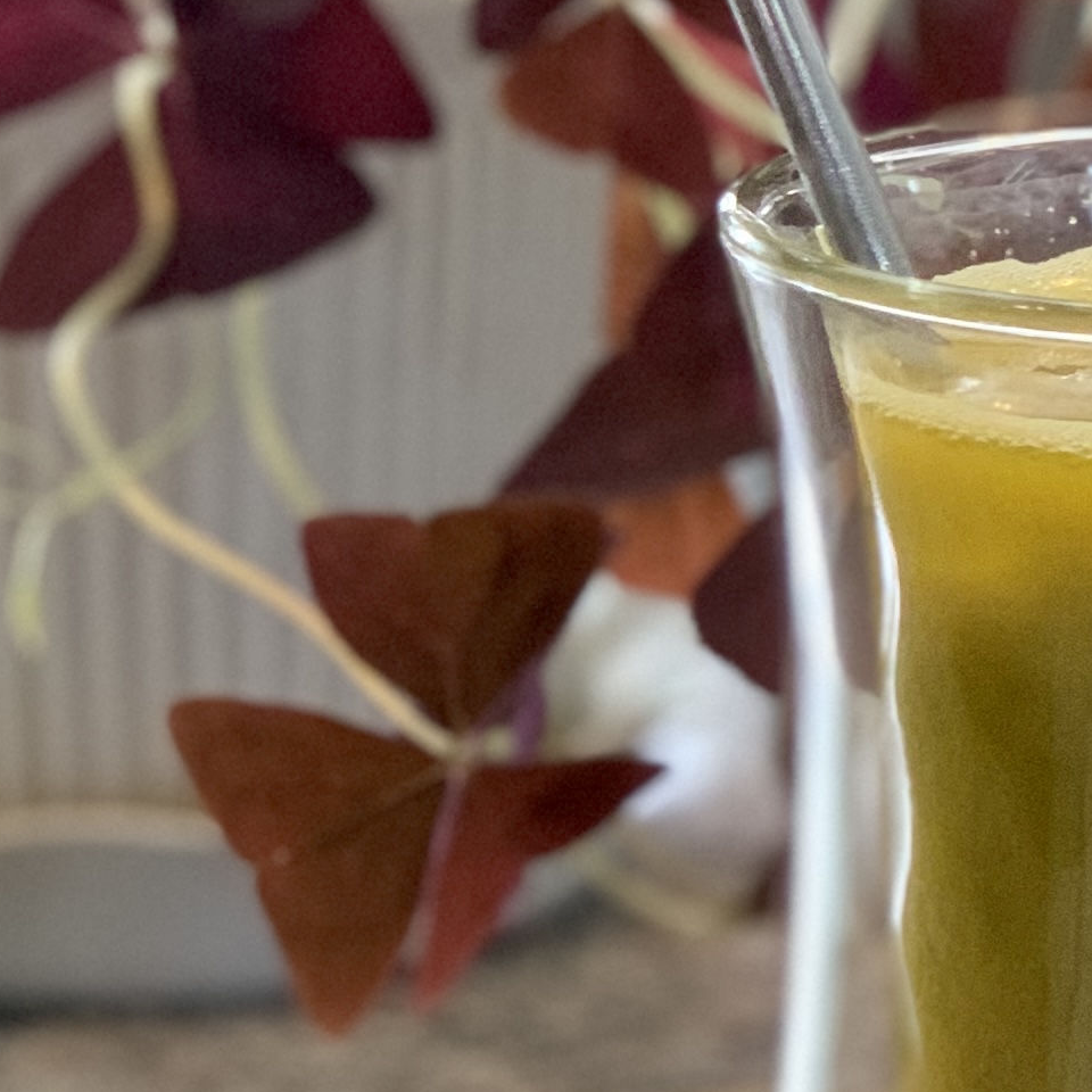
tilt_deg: -11.8
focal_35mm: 193
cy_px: 251
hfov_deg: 8.9
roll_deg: -0.9
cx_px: 1585
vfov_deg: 9.0
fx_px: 6888
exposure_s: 1/60
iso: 200
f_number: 2.4
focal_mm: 6
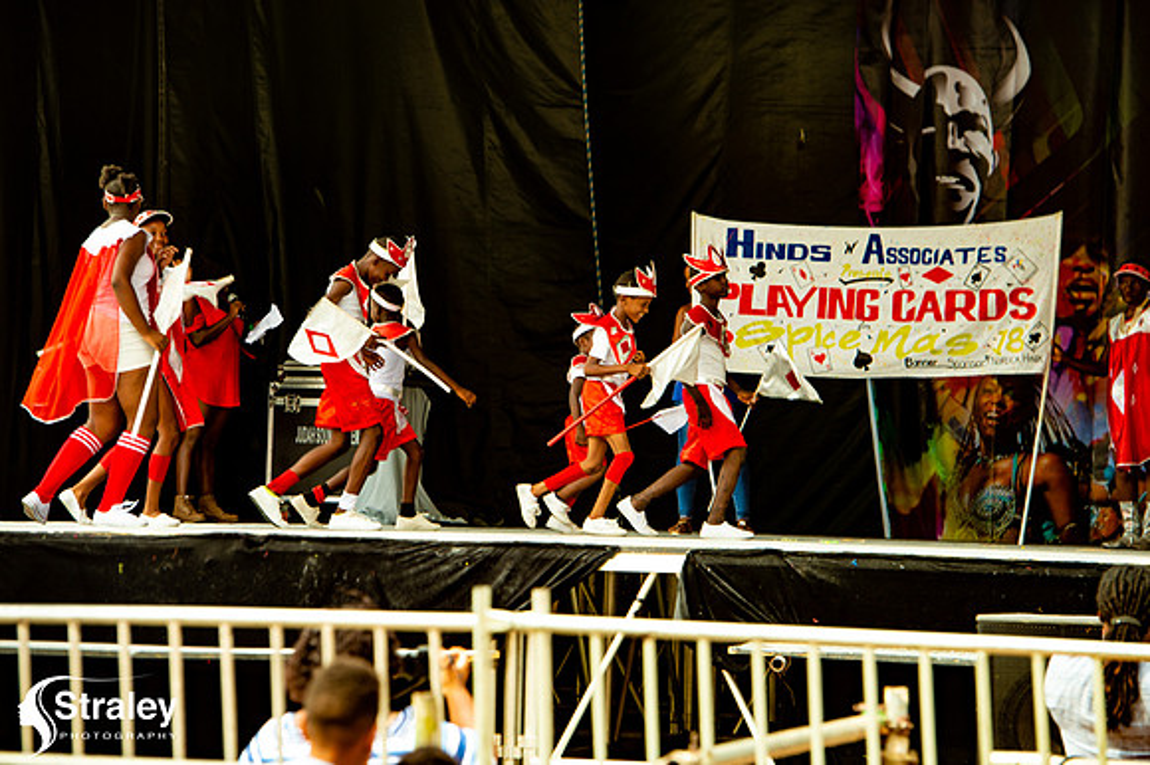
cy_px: 382
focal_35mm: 155
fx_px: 4948
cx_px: 575
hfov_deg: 13.3
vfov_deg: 8.8
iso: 160
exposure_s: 1/200
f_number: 5.6
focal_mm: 155
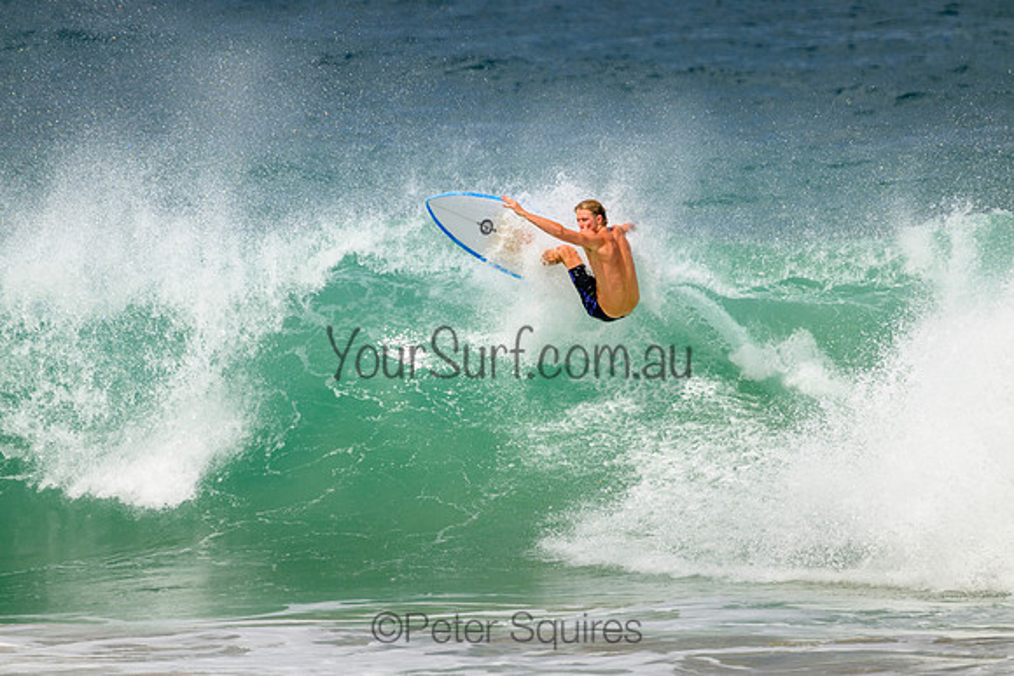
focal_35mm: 800
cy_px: 338
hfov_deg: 2.6
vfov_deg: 1.7
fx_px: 22538
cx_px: 507
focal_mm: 800
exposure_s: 1/2000
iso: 640
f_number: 11
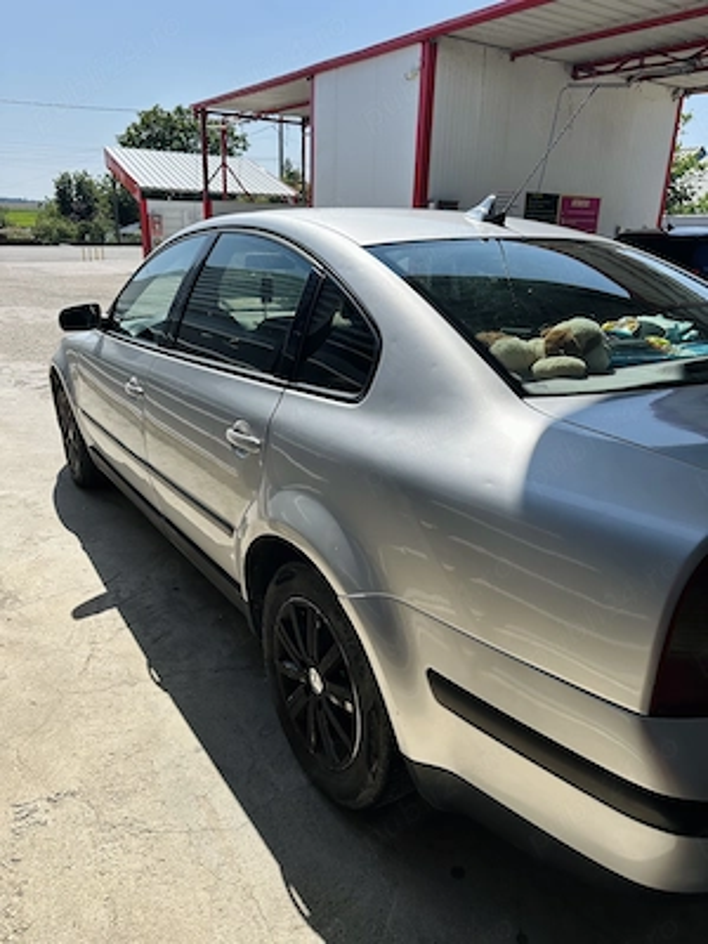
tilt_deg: -20.6
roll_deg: -2.7
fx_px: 654
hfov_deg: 56.8
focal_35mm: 24
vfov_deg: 71.6
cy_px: 472
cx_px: 354
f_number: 1.78
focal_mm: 6.86
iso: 80
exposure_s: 1/4348
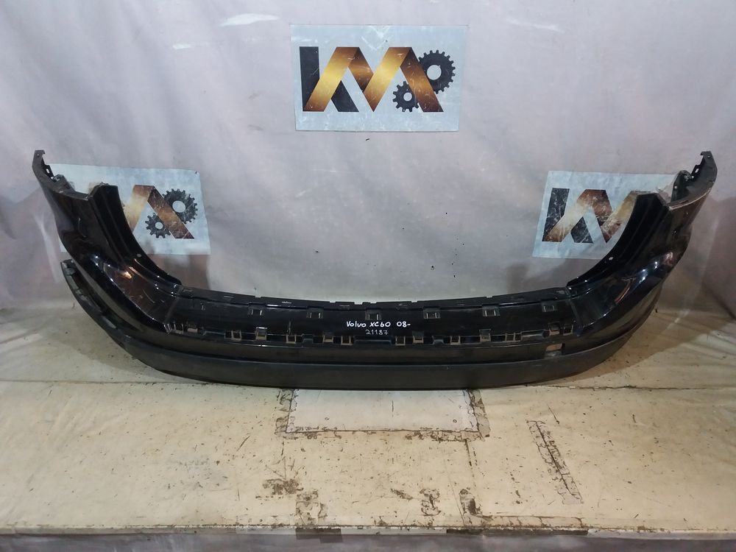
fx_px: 595
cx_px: 368
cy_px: 276
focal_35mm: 28
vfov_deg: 49.7
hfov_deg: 63.4
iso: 160
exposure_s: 1/33
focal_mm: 3.7
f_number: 1.9
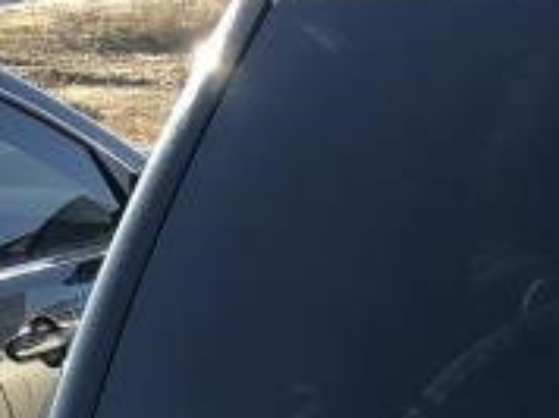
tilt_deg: -22.2
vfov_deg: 10.5
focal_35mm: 126
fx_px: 2032
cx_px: 829
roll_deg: +0.9
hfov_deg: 14.6
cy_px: 921
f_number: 1.8
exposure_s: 1/381
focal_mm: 3.99
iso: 20
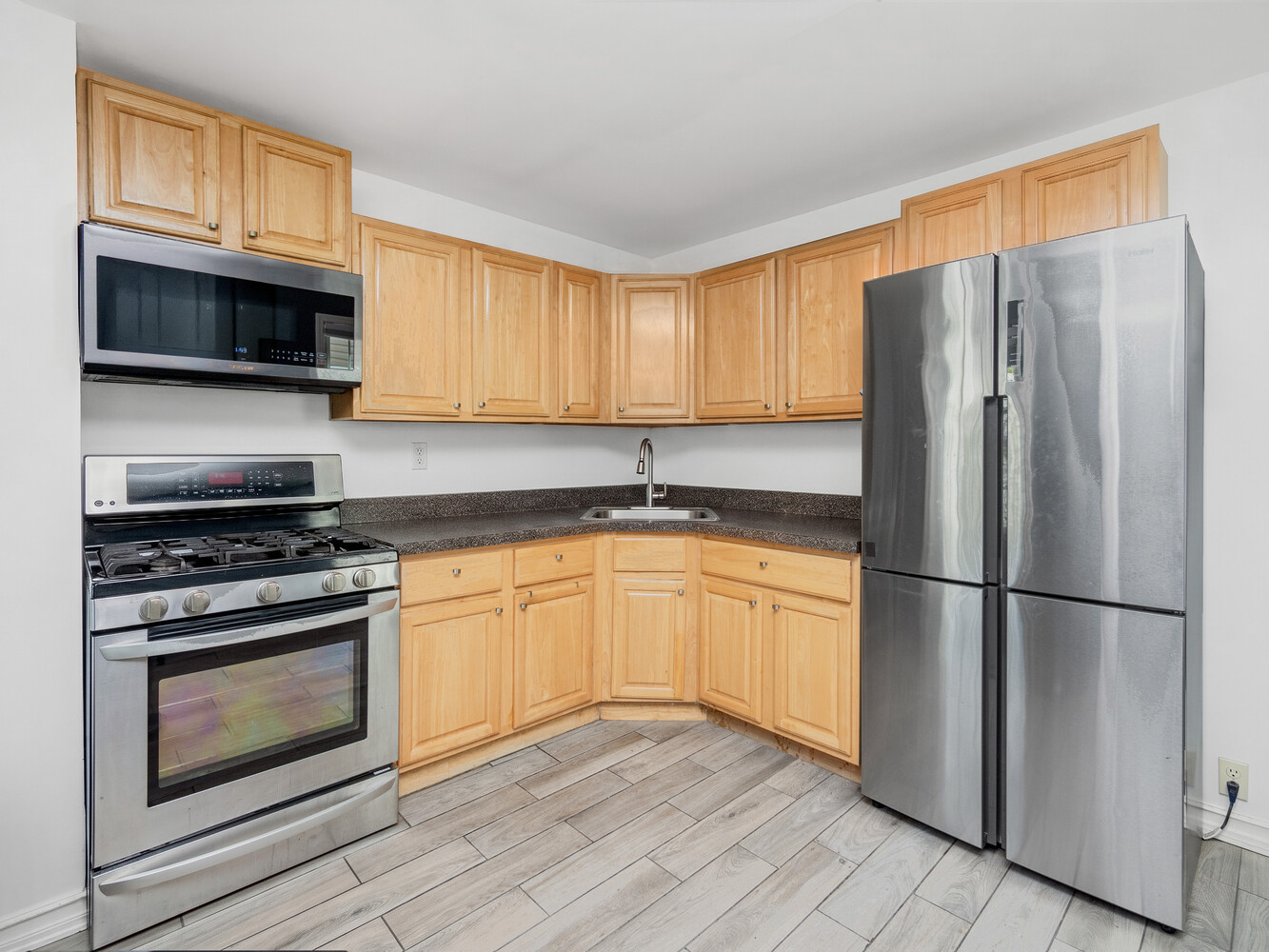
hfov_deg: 94.5
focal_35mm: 16
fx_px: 587
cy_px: 476
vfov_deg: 78.1
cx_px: 634
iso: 200
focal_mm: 8
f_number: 5
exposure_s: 1/20
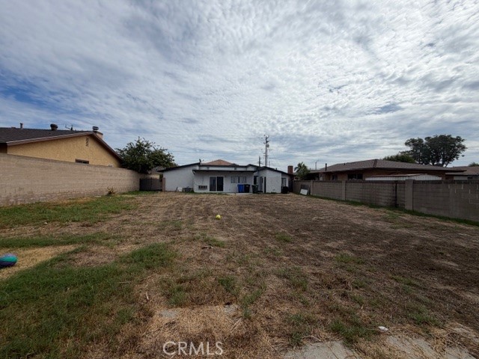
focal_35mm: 14
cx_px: 240
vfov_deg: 85.7
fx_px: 194
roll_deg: -0.8
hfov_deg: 102.1
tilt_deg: +0.3
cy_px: 180
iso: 20
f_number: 2.2
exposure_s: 1/2165
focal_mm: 2.22
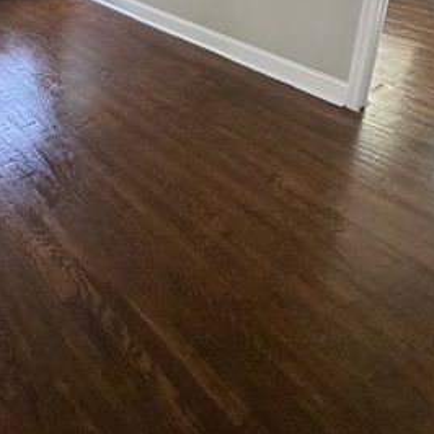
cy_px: 17
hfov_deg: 51.5
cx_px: 144
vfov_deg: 45.7
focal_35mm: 31
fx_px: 440
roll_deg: -1.2
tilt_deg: -18.7
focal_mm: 2.22
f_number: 2.2
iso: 320
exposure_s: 1/64
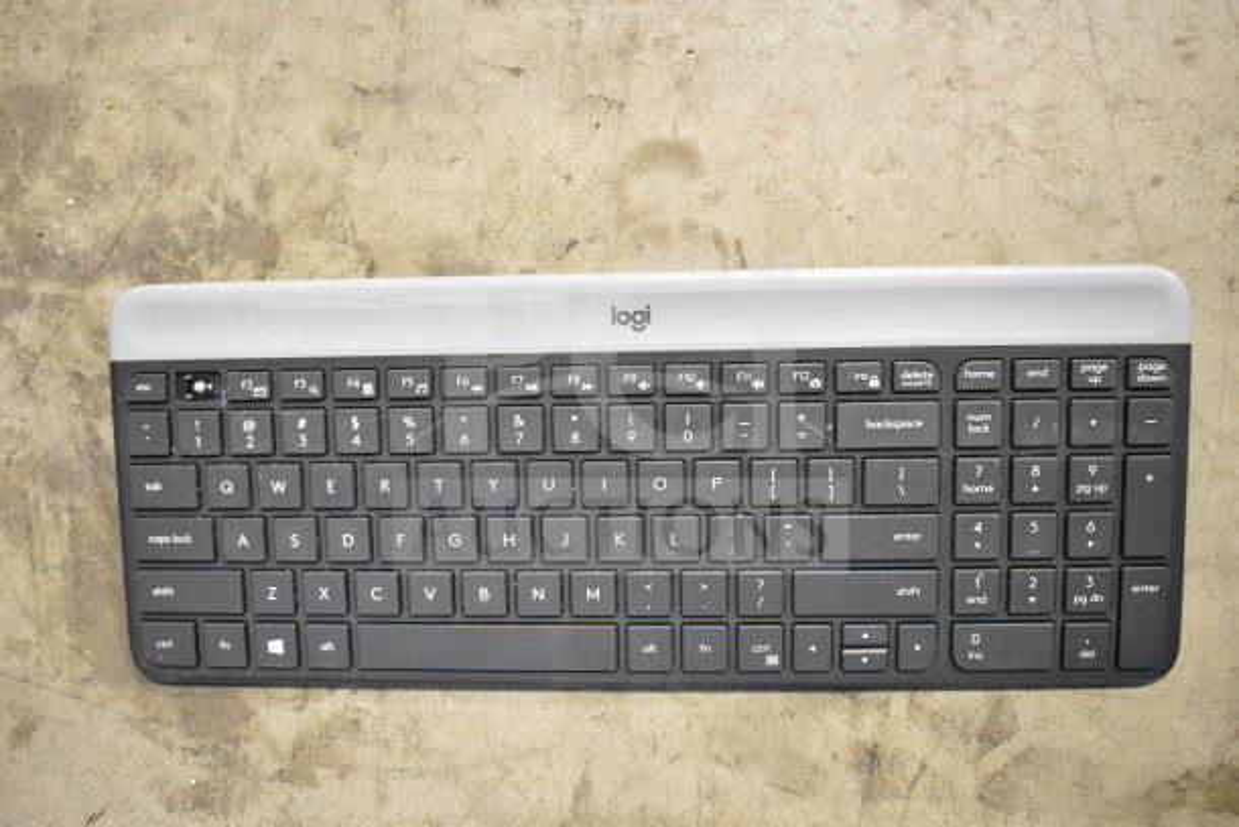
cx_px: 620
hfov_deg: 57.2
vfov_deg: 40.0
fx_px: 1136
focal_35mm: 33
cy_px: 414
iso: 4500
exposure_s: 1/40
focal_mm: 22
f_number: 3.8
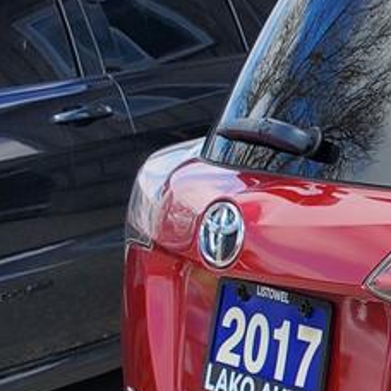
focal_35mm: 129
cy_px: 427
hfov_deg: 10.9
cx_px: 1012
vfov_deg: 13.3
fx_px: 1649
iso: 50
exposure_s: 1/726
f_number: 2.4
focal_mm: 4.3
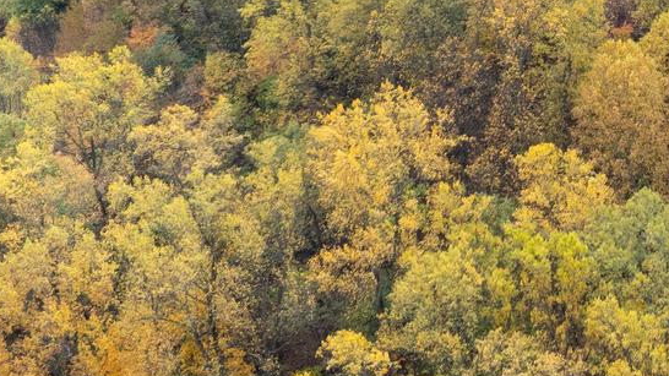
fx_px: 1738
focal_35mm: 98
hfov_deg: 20.8
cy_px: -220
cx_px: 730
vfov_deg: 11.7
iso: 100
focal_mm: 12.29
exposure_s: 1/100
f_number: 7.1
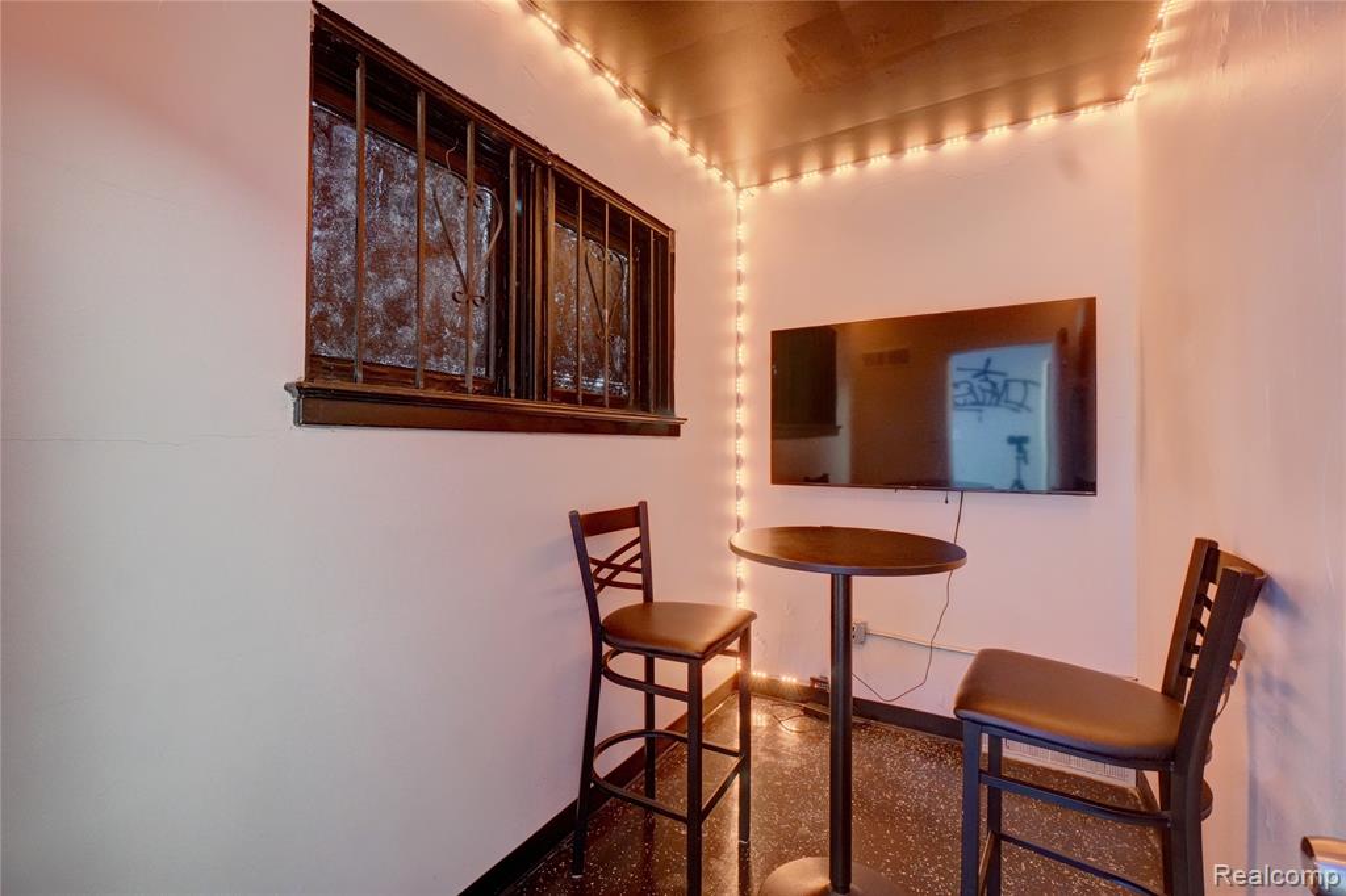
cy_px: 448
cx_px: 673
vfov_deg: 77.3
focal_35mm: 15
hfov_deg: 100.4
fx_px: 561
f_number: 8
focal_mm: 10
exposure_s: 1/30
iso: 6400
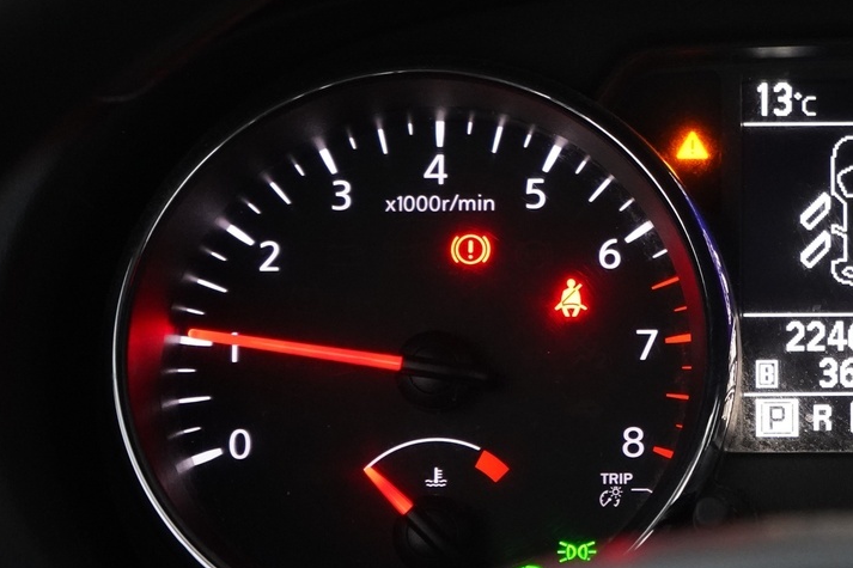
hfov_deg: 12.7
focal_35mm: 159
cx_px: 889
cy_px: 264
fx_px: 3766
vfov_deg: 8.6
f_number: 5.6
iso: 4000
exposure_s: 1/40
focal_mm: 70
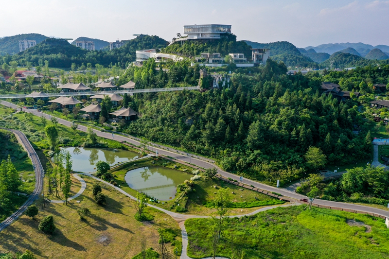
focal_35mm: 28
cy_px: 130
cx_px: 194
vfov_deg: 46.4
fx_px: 302
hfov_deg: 65.5
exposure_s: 1/500
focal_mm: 10.26
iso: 100
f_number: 6.3
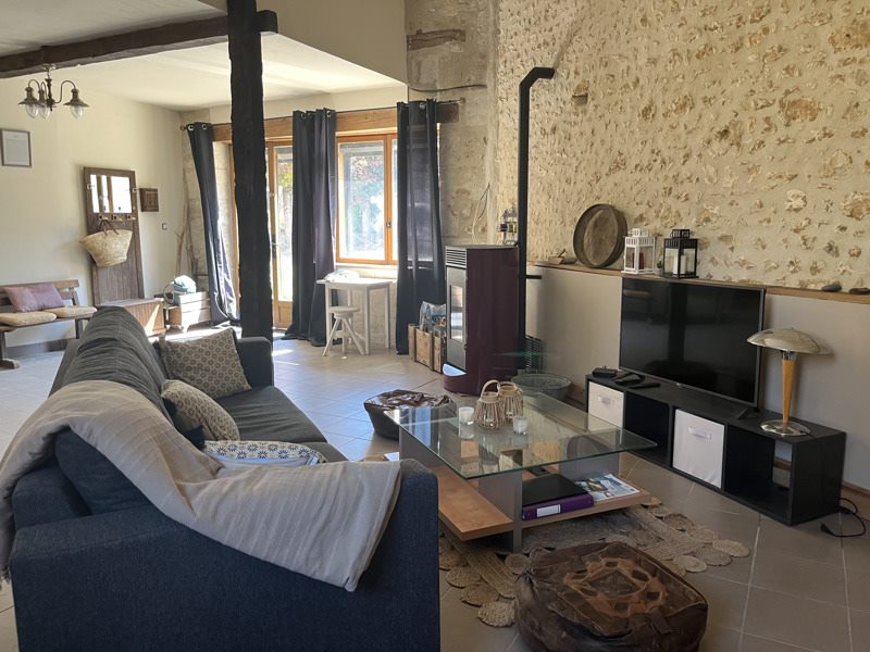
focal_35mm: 26
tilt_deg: -8.6
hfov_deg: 67.3
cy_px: 326
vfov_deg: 53.1
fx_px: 653
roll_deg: +0.2
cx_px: 435
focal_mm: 5.1
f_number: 1.6
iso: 125
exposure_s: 1/81
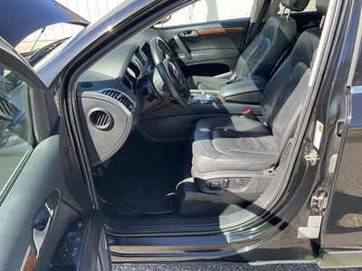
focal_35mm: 29
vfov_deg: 48.2
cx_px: 181
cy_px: 136
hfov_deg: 61.7
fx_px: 303
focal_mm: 3
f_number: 1.8
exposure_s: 1/172
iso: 25
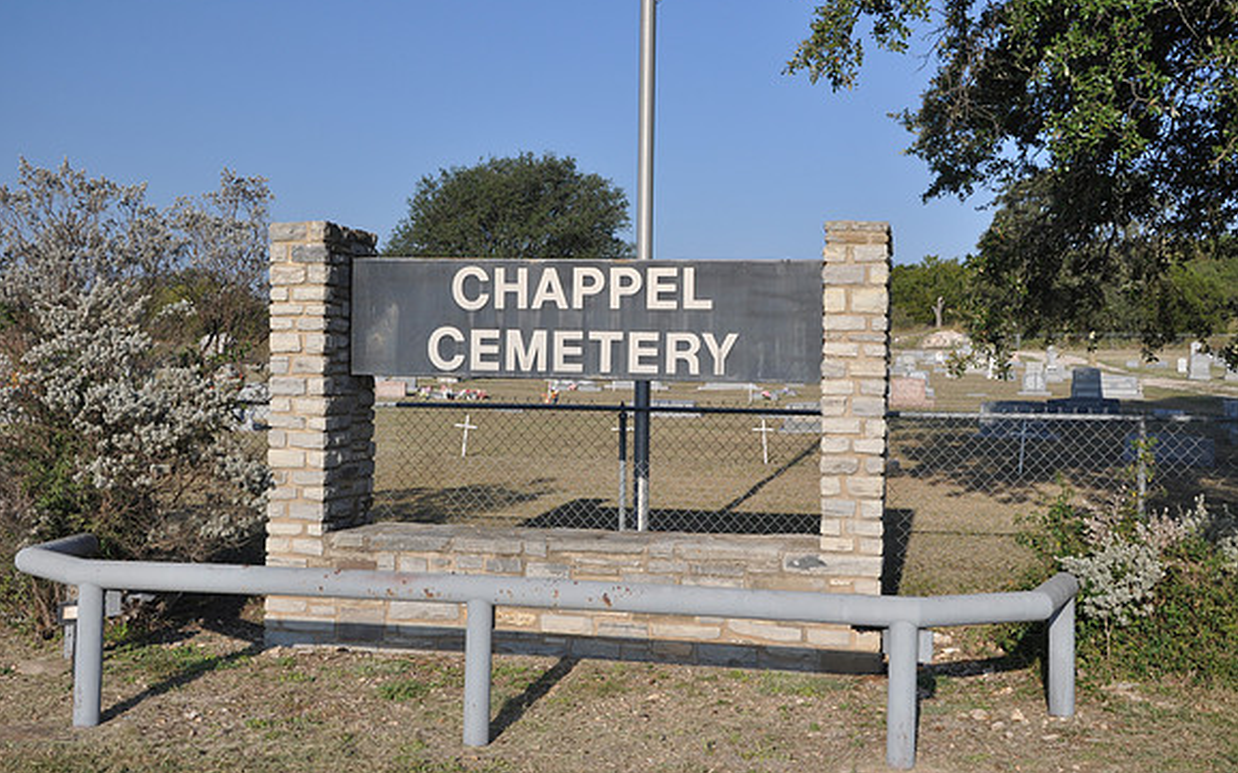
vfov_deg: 28.0
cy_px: 363
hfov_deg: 43.5
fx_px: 1552
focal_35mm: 46
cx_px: 619
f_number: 8
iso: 200
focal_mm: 30
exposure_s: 1/250
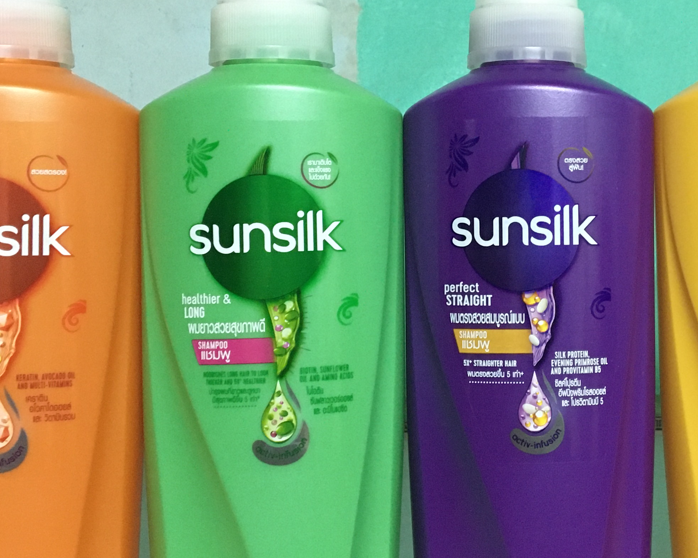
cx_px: 528
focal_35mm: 58
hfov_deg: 31.9
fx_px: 1198
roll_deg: +0.3
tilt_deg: +2.9
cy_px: 207
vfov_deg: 26.1
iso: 250
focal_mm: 4.15
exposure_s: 1/17
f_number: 2.2
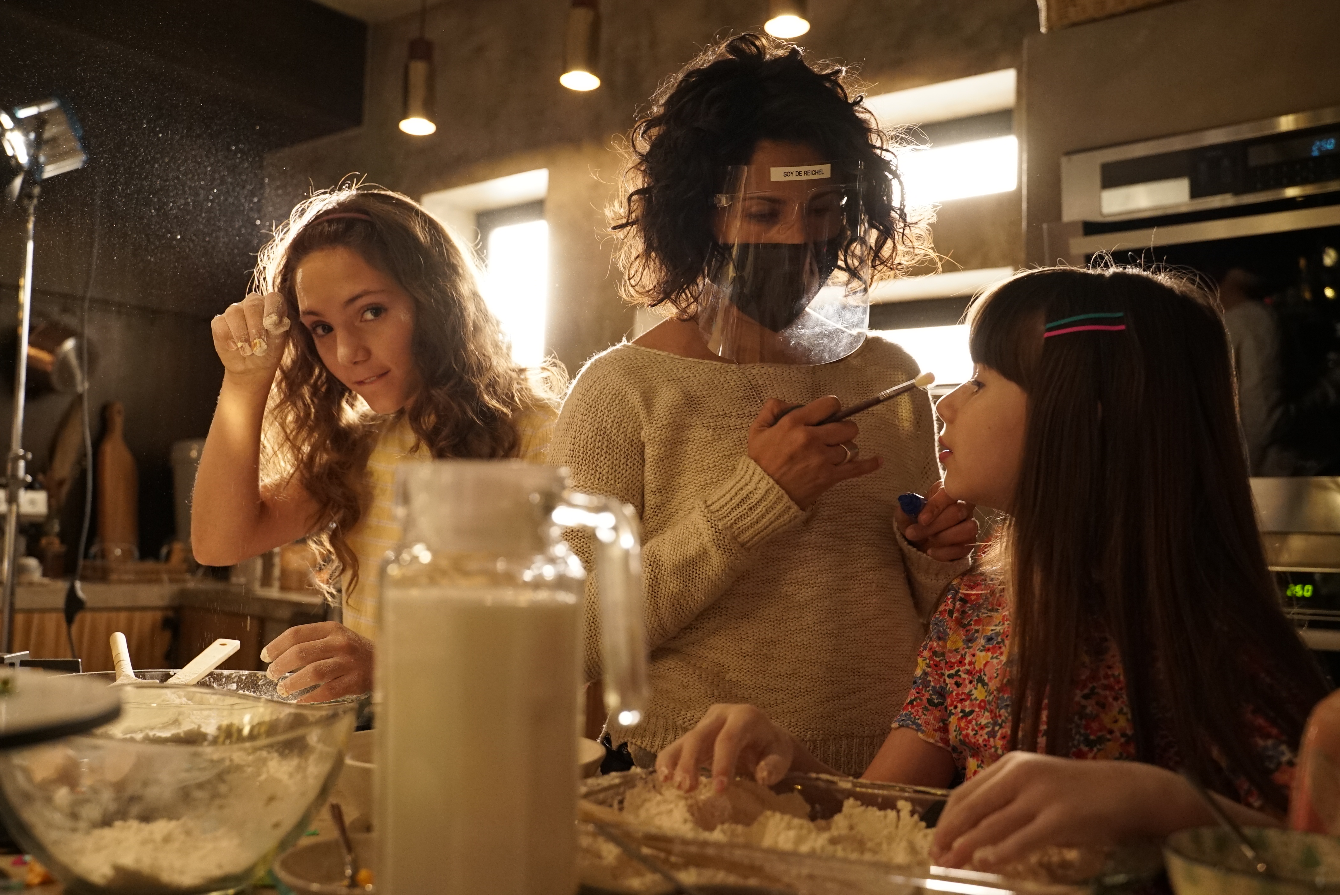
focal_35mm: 33
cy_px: 448
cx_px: 670
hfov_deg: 57.2
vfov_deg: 40.0
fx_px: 1229
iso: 4000
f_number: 4
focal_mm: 33
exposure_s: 1/160
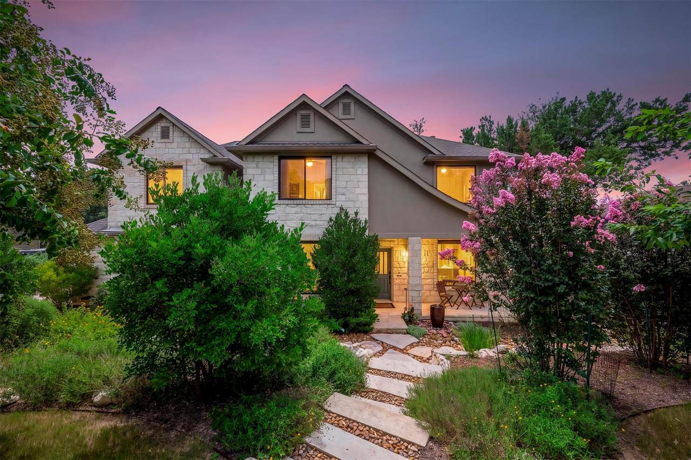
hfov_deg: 104.3
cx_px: 346
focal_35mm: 14
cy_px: 230
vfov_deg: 81.1
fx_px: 269
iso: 1250
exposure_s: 1/800
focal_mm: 14
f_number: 14
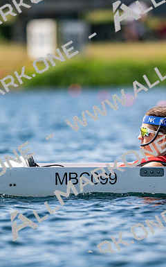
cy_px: 134
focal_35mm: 615
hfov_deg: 2.1
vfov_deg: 3.4
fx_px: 4460
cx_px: 151
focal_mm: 400
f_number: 4.5
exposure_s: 1/2500
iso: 220
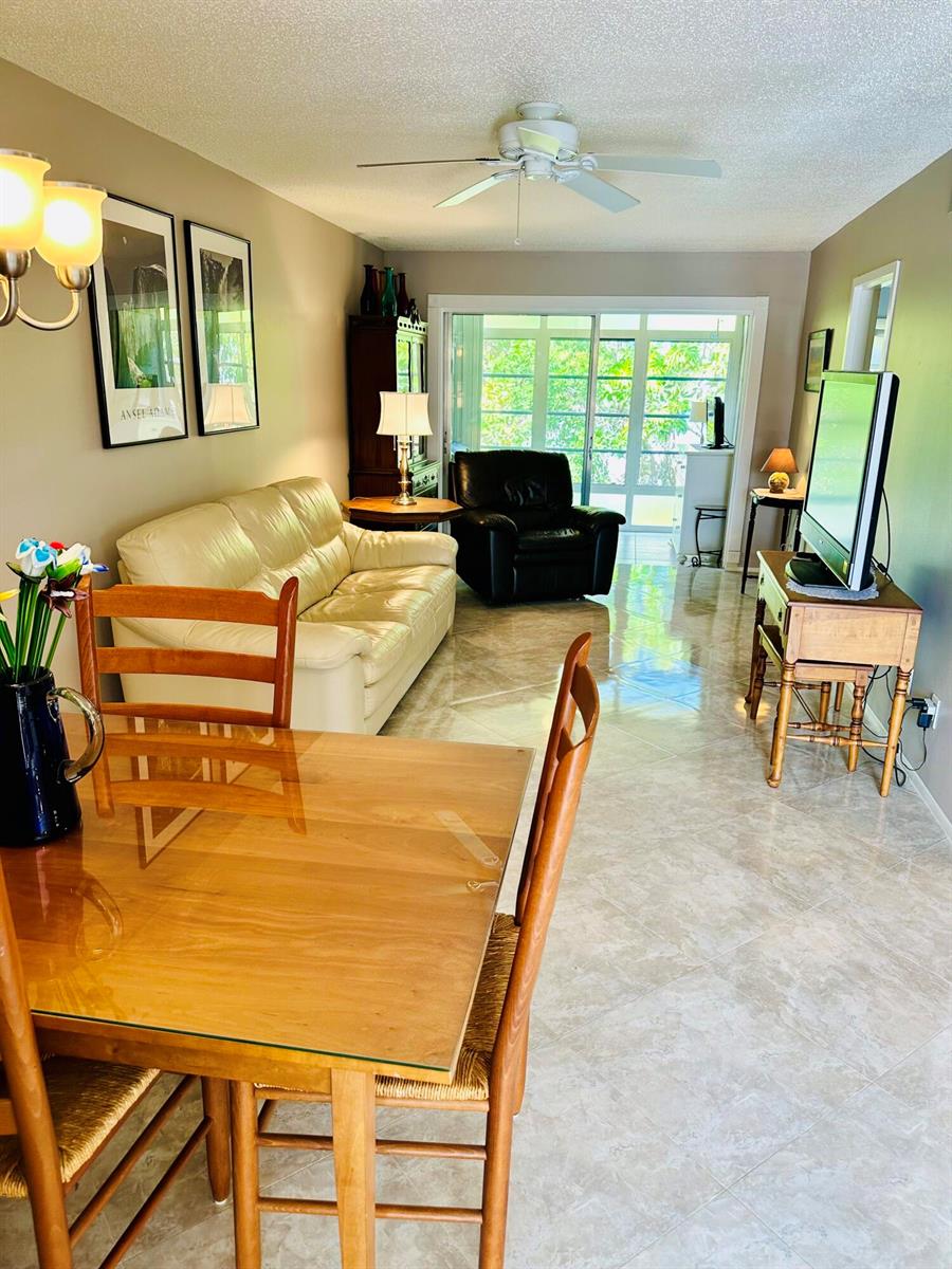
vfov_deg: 71.6
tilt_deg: -16.3
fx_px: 880
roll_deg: -2.1
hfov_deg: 56.8
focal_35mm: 24
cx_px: 476
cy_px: 634
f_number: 1.78
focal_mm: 6.86
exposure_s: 1/120
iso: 125
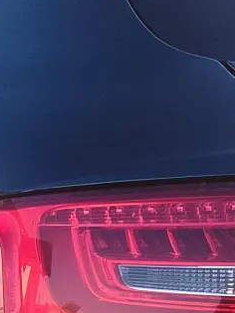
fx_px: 1178
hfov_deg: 11.2
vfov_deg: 15.1
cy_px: 232
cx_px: -45
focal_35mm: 130
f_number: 1.7
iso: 50
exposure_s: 1/451
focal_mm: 5.31
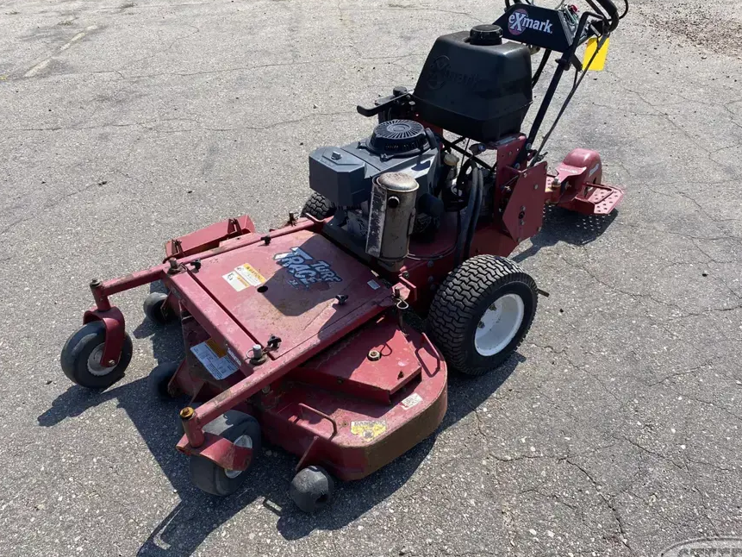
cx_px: 396
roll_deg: +2.3
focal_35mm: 29
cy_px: 285
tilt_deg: -36.7
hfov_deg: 61.6
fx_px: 622
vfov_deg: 48.2
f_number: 1.8
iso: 32
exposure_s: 1/1996
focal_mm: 4.25
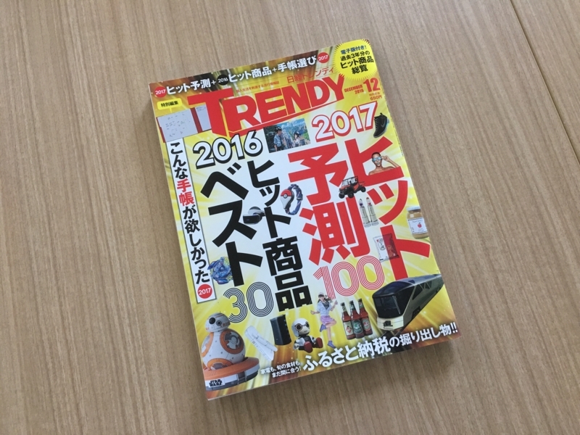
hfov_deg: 61.7
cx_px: 290
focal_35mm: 29
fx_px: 486
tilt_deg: -76.0
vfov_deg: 48.2
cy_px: 218
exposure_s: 1/15
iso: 40
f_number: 2.2
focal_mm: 4.15
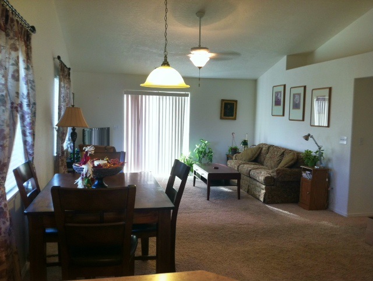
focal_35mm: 35
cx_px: 186
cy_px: 140
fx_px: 378
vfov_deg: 40.8
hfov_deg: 52.6
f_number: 2.8
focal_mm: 3.85
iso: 80
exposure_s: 1/30
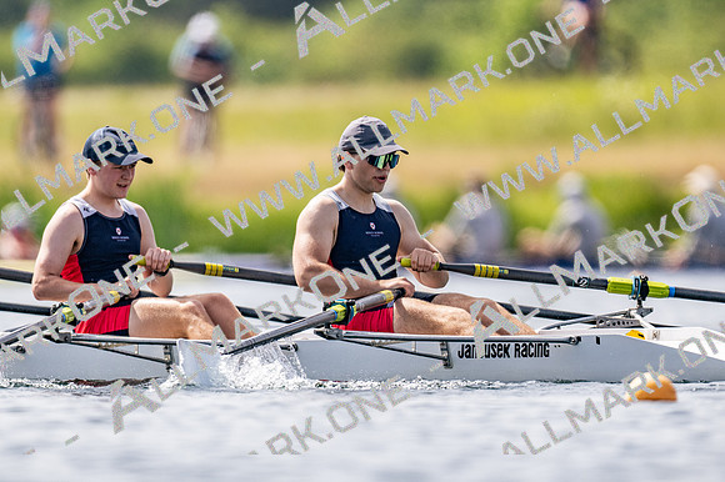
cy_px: 241
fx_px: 18114
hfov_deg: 2.3
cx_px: 362
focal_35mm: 900
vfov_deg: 1.5
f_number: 4
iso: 180
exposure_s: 1/2500
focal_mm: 600
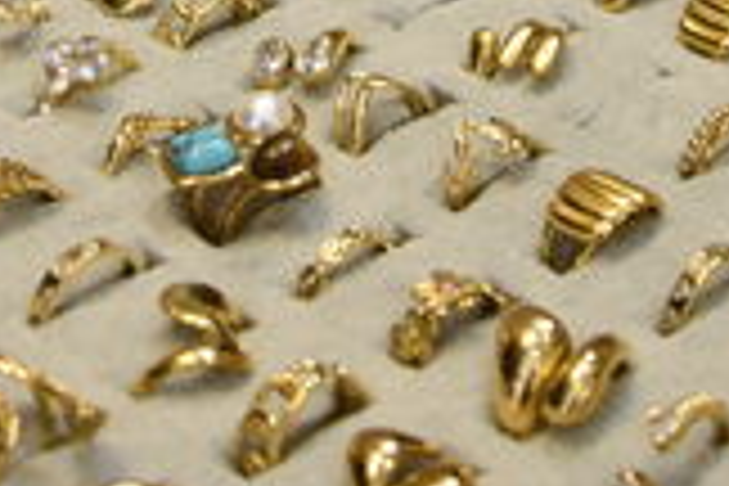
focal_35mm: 128
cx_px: 315
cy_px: -544
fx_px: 2592
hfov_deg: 16.0
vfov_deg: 9.8
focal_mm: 18
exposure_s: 1/80
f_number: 4.5
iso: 800
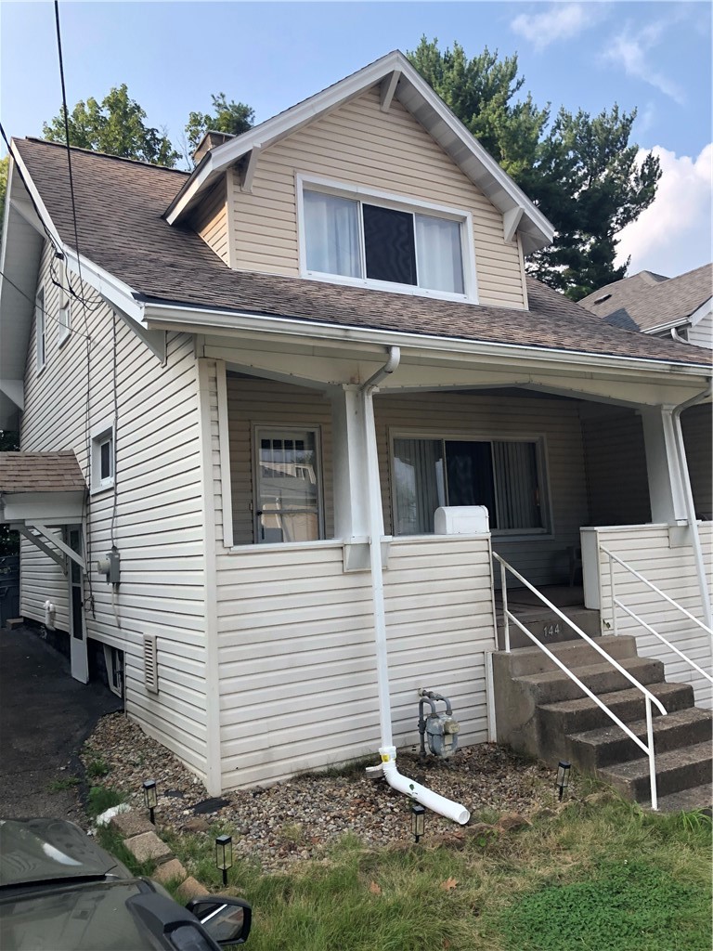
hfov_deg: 49.7
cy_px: 476
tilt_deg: +6.5
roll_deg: -0.1
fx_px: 769
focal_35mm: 28
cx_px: 356
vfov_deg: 63.4
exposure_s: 1/571
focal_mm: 3.99
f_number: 1.8
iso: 20
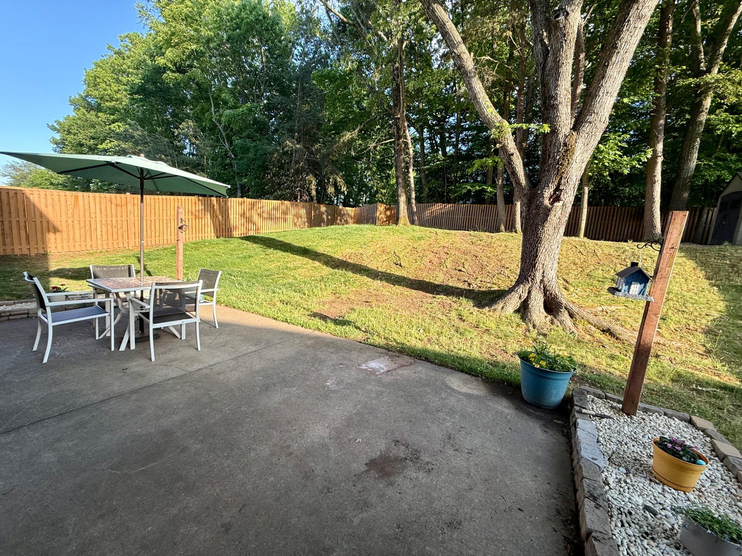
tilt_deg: -6.4
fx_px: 300
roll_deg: -4.2
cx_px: 371
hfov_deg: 102.1
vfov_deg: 85.7
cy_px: 278
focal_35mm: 14
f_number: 2.2
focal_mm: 2.22
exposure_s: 1/270
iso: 50
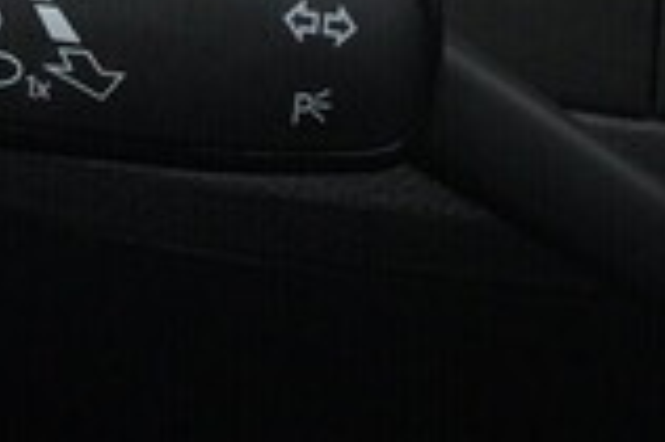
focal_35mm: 125
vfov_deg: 10.8
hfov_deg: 16.3
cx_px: 543
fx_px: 2307
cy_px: 446
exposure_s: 1/320
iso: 6400
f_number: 6.3
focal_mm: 24
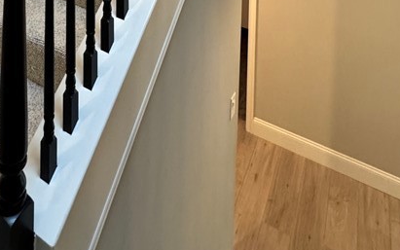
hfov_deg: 51.3
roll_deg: -1.7
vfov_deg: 22.4
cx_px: 118
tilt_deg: +1.8
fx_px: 403
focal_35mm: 37
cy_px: -187
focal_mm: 2.22
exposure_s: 1/60
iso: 250
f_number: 2.2
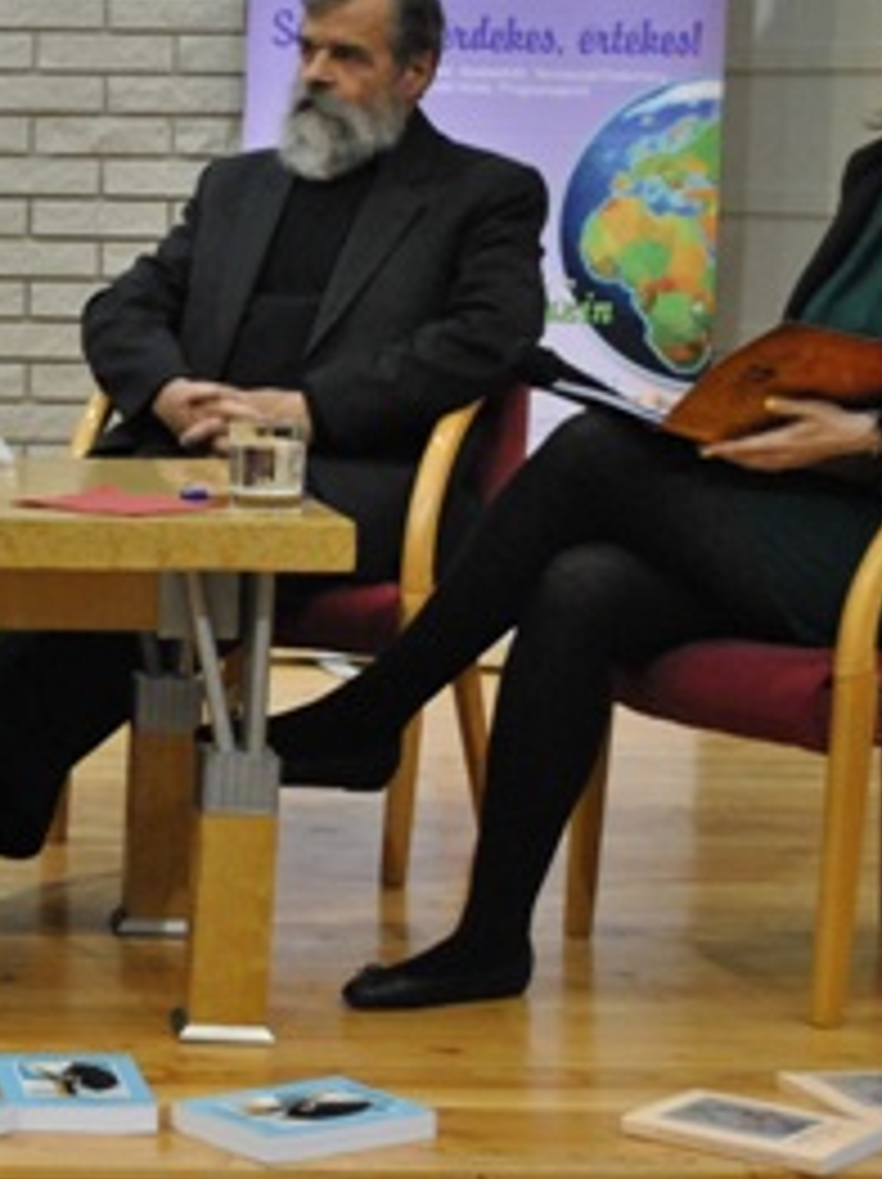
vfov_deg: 17.4
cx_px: -346
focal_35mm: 113
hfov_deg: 12.6
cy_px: 567
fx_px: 3845
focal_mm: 32
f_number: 4.8
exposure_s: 1/30
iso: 1000
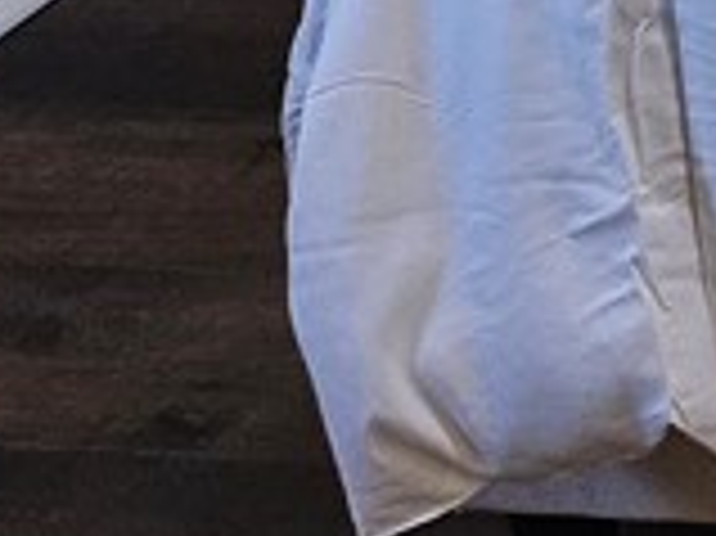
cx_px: 2166
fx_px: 3204
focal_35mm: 155
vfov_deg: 8.4
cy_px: -919
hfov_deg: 9.7
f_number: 1.8
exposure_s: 1/120
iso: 320
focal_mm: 5
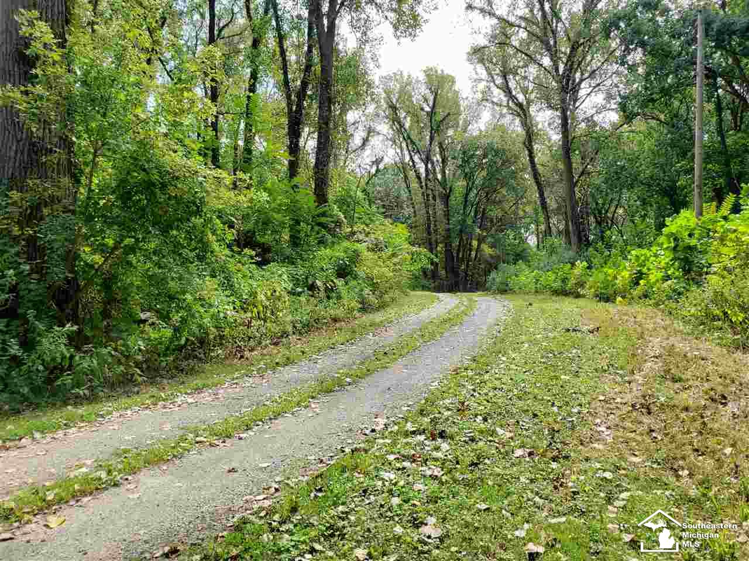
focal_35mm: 26
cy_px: 280
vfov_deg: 53.1
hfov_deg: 67.3
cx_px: 374
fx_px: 563
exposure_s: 1/259
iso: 50
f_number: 2.4
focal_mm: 4.3
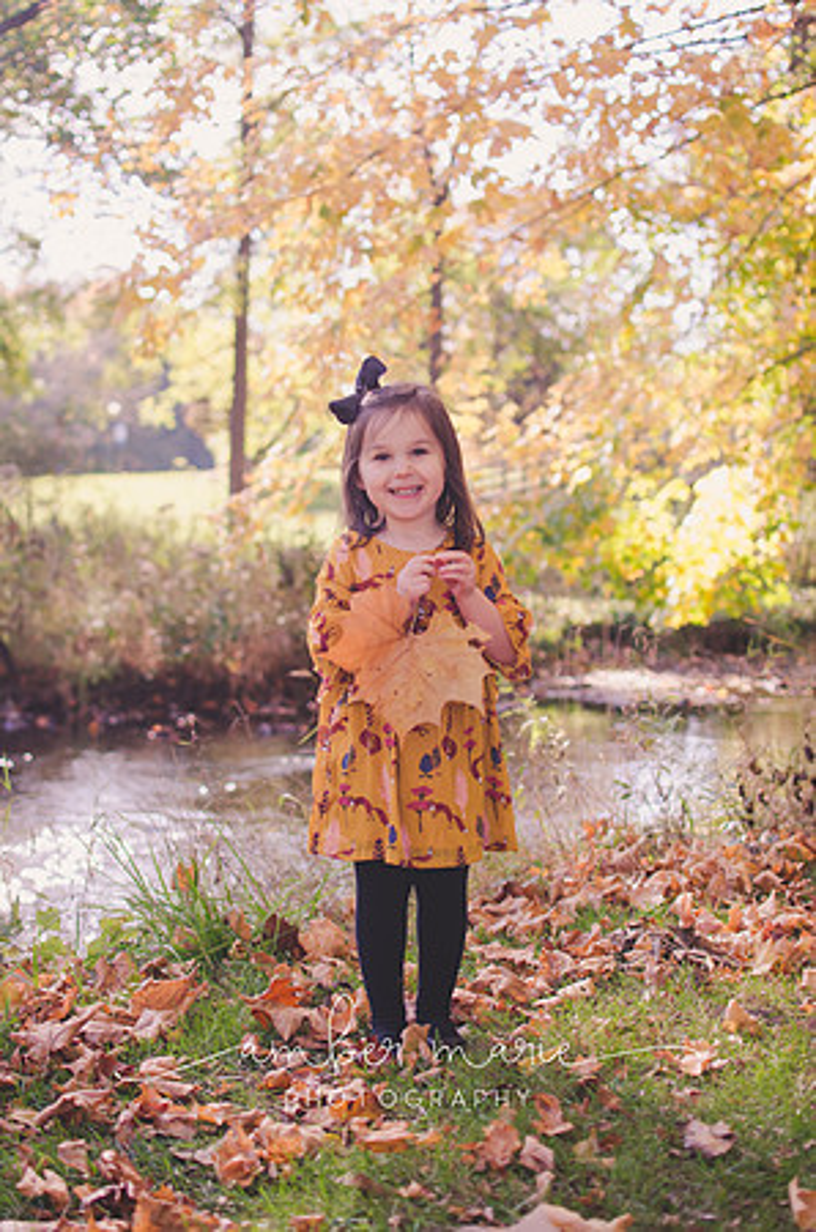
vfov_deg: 37.9
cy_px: 616
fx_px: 1793
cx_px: 408
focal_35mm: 52
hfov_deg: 25.6
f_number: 2.2
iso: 500
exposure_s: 1/800
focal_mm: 35
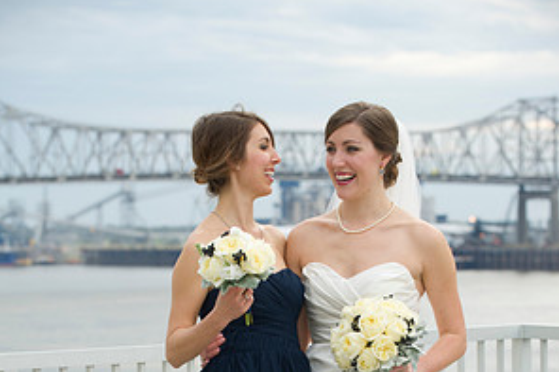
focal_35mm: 155
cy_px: 415
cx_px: 279
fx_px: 2405
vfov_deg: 8.8
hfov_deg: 13.3
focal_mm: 102
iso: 200
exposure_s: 1/200
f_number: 4.5
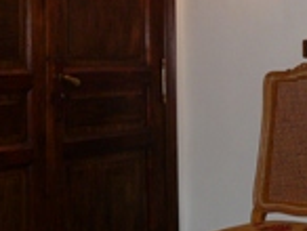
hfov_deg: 18.6
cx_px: 396
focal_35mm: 98
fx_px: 871
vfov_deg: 15.1
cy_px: 87
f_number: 2.8
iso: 125
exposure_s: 1/30
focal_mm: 5.2
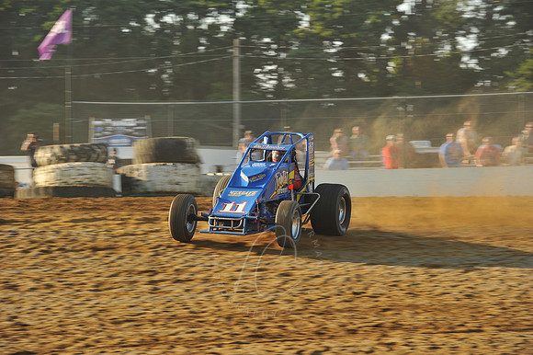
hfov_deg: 11.8
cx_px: 266
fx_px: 2589
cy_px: 178
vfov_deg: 7.8
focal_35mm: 175
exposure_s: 1/320
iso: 400
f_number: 9
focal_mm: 175
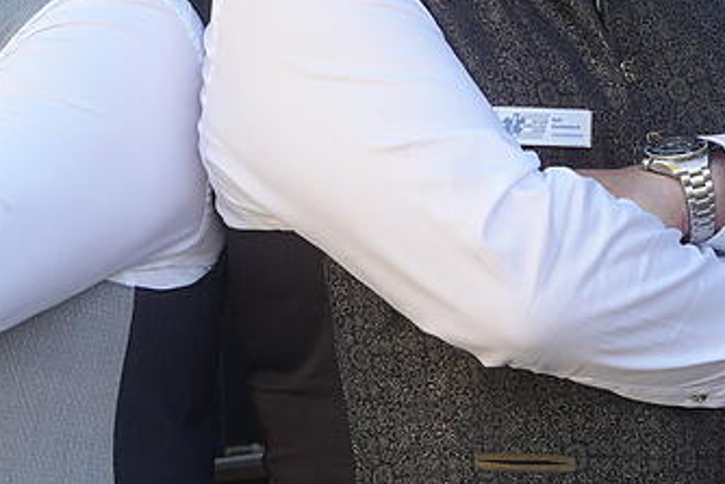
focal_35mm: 243
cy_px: -68
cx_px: 328
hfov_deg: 8.5
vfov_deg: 5.6
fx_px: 4896
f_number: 4
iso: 160
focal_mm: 100
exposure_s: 1/160
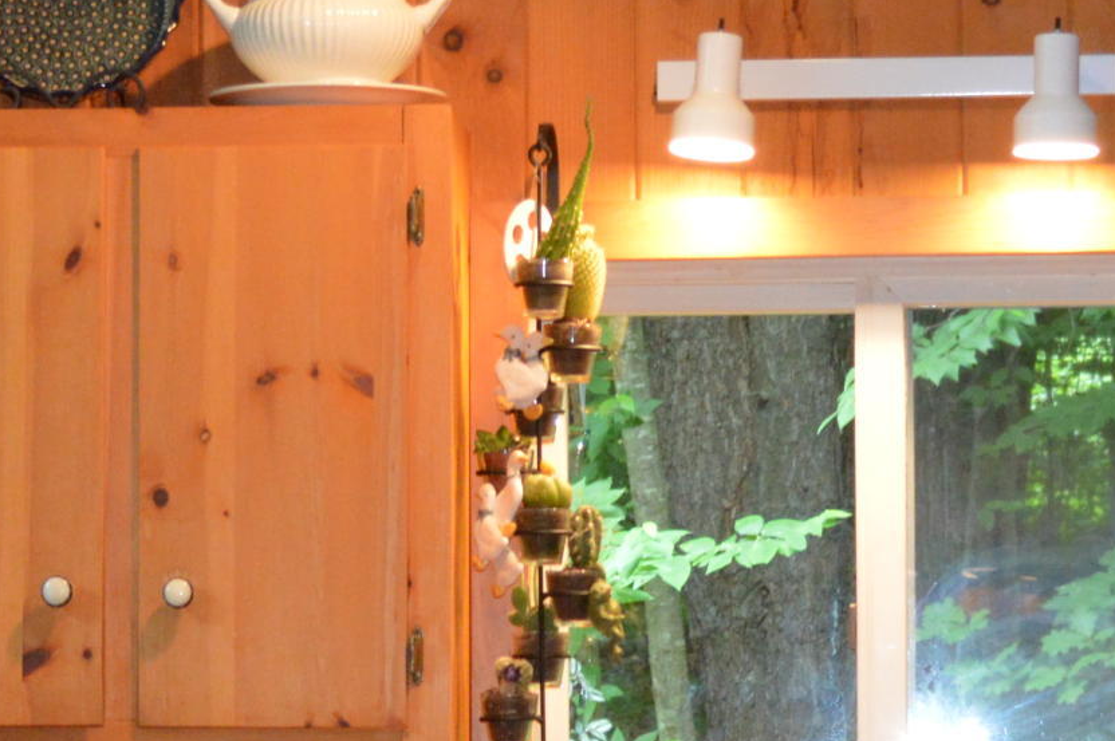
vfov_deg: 7.4
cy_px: 752
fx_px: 5693
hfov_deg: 11.2
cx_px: 537
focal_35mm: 184
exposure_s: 1/60
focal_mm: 34
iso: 1800
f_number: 5
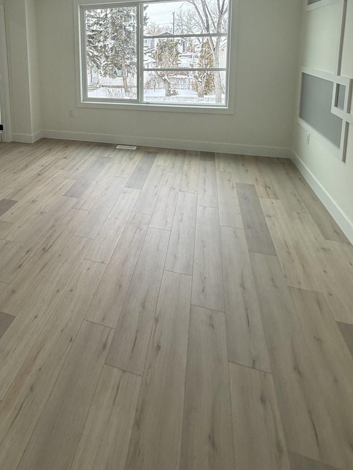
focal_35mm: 24
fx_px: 326
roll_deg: +0.5
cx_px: 82
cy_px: 97
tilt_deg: -5.9
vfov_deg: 65.5
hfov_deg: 53.8
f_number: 2.2
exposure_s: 1/138
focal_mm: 2.22
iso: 50
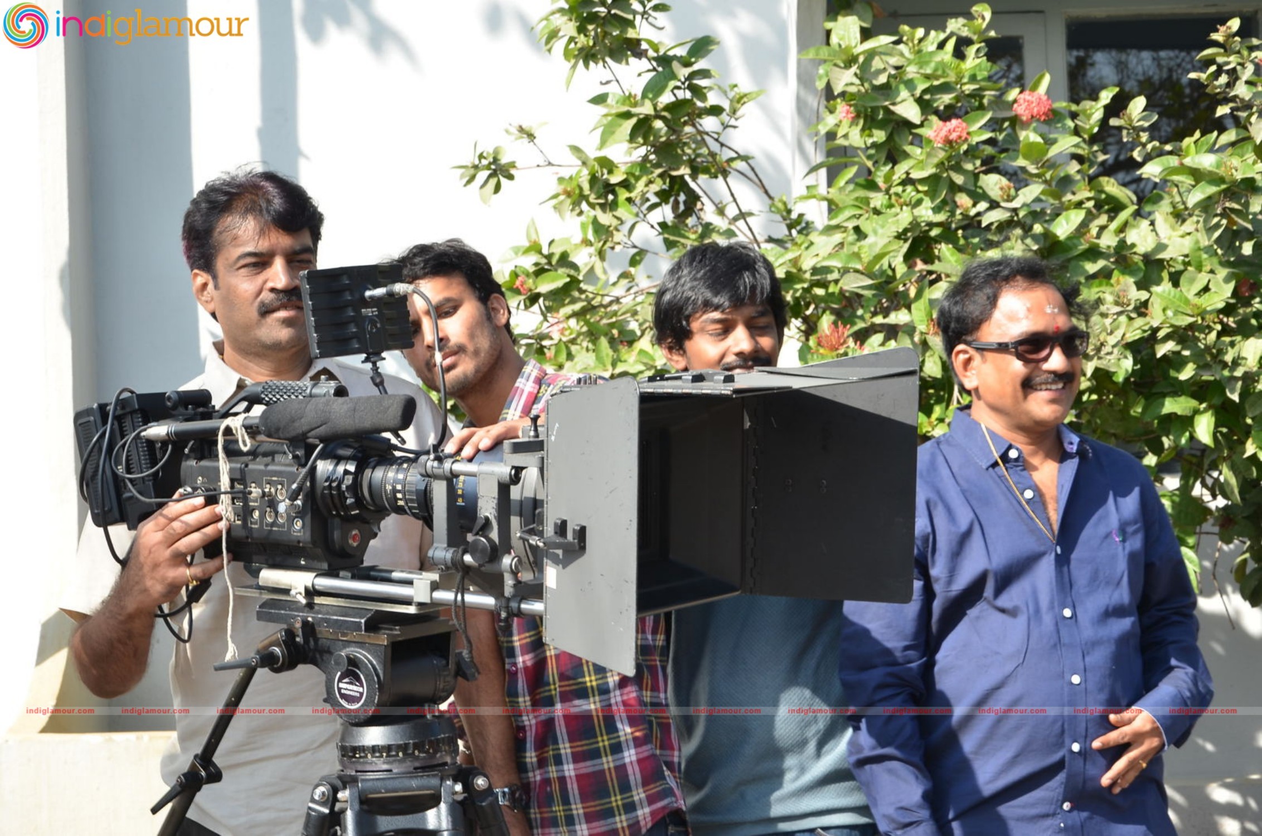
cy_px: 418
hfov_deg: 28.1
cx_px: 631
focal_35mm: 72
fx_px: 2519
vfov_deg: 18.8
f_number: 6.3
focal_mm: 48
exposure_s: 1/125
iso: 200
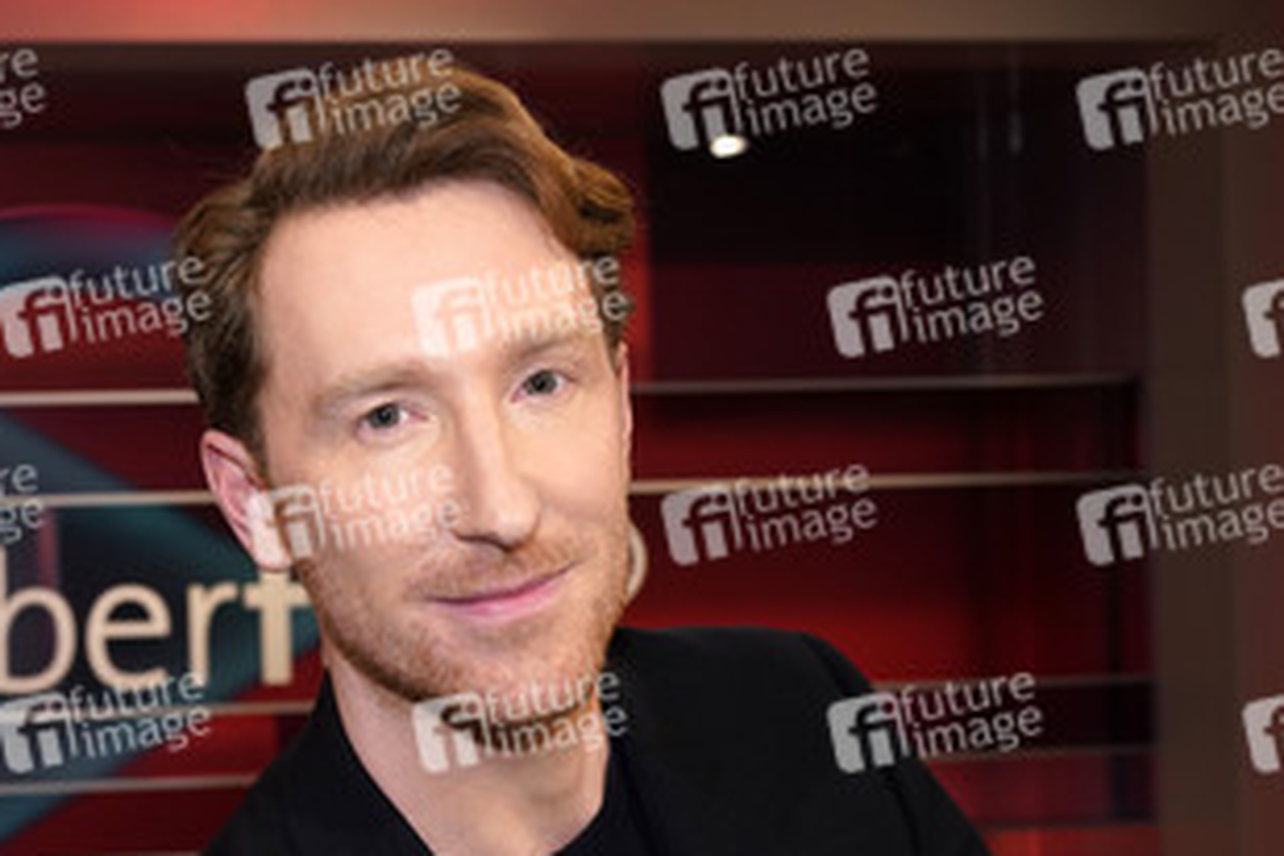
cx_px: 409
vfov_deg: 24.8
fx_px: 1926
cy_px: 619
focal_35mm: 54
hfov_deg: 36.4
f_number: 5.6
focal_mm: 37
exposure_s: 1/125
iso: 1600
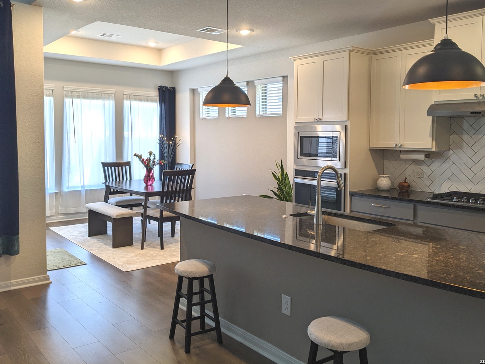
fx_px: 434
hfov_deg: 58.3
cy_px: 156
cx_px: 242
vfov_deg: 45.3
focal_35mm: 31
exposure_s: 1/137
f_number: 1.8
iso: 47
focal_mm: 4.44
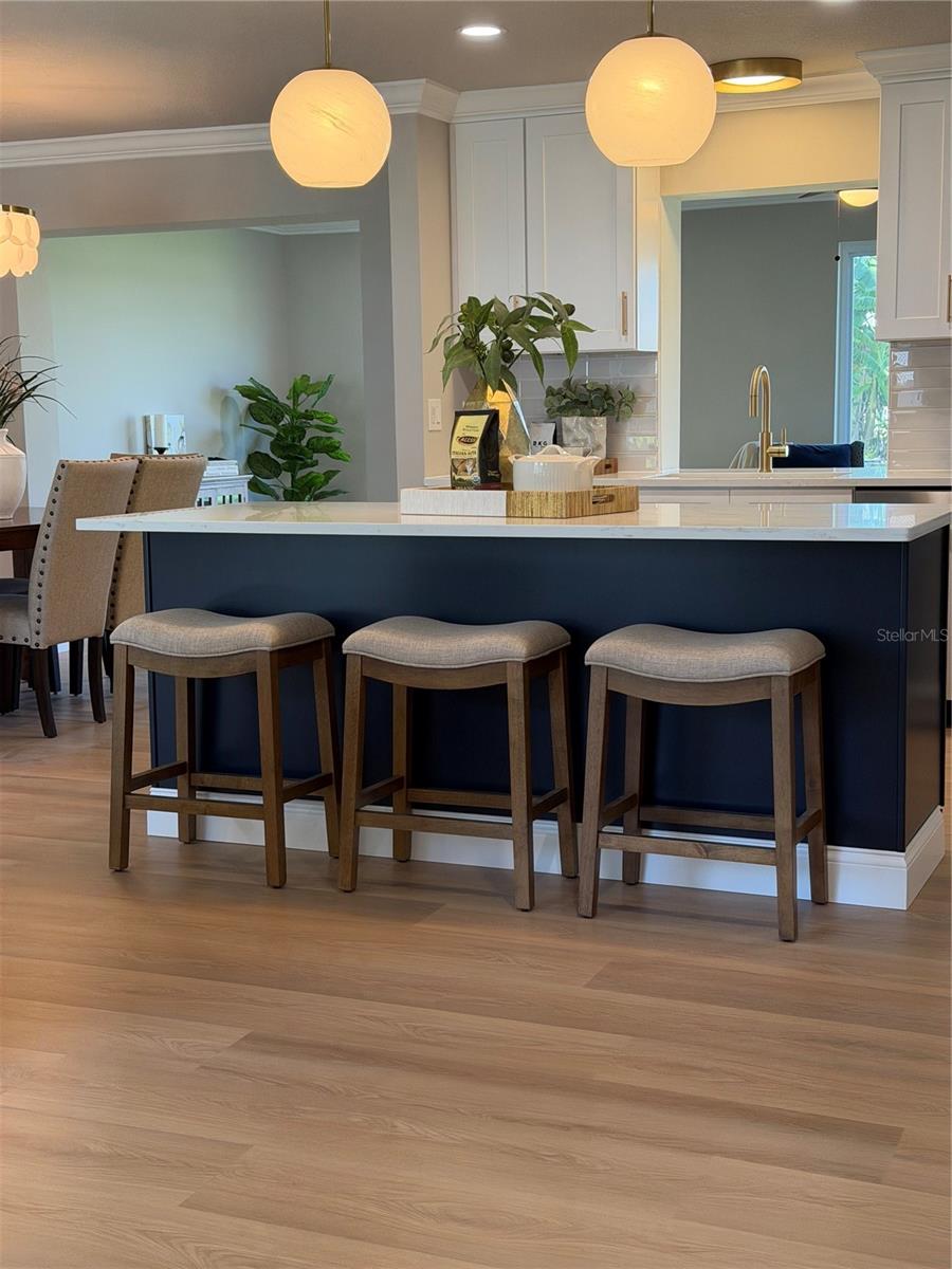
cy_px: 634
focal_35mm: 48
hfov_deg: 30.3
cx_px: 476
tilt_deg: -7.2
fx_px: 1760
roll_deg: +0.7
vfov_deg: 39.7
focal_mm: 6.76
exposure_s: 1/140
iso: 160
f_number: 1.78
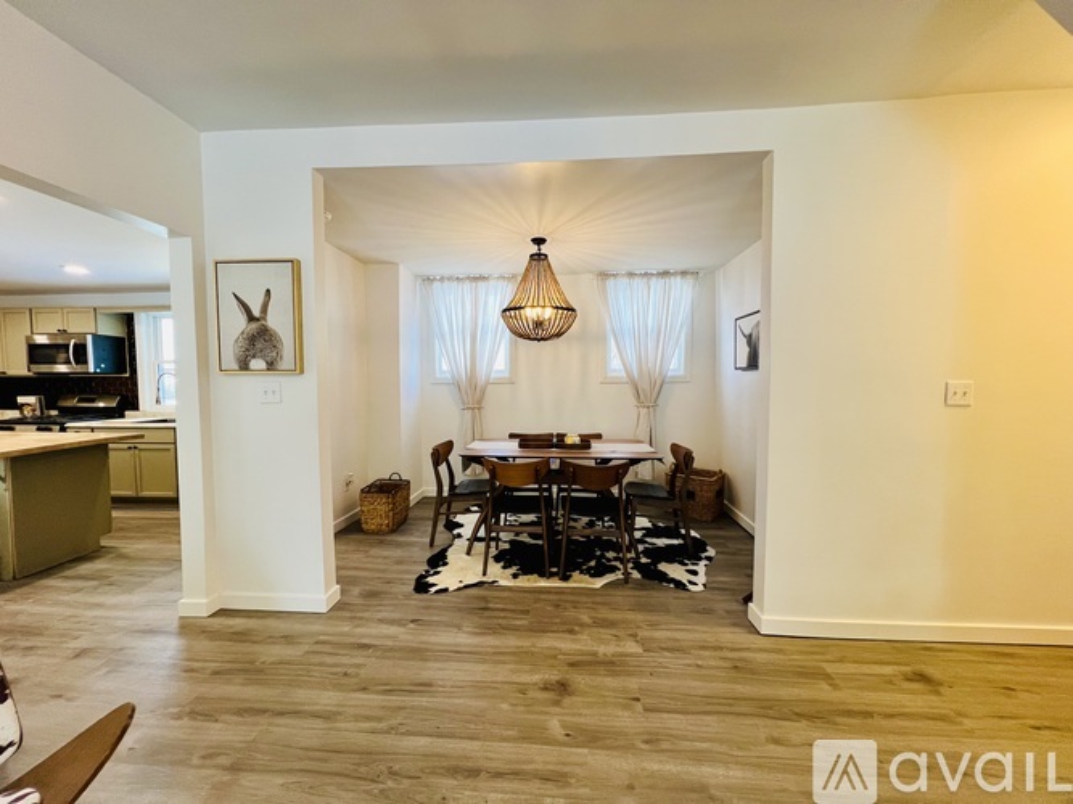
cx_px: 536
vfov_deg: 89.9
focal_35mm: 13
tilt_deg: -2.9
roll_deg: +0.3
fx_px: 403
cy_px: 402
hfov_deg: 106.2
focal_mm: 1.57
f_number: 1.8
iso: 125
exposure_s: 1/120
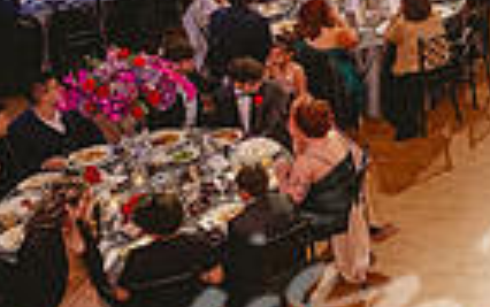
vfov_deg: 12.7
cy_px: -79
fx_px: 1336
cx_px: 821
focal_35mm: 100
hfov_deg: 17.6
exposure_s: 1/200
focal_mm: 24
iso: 1250
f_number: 2.8
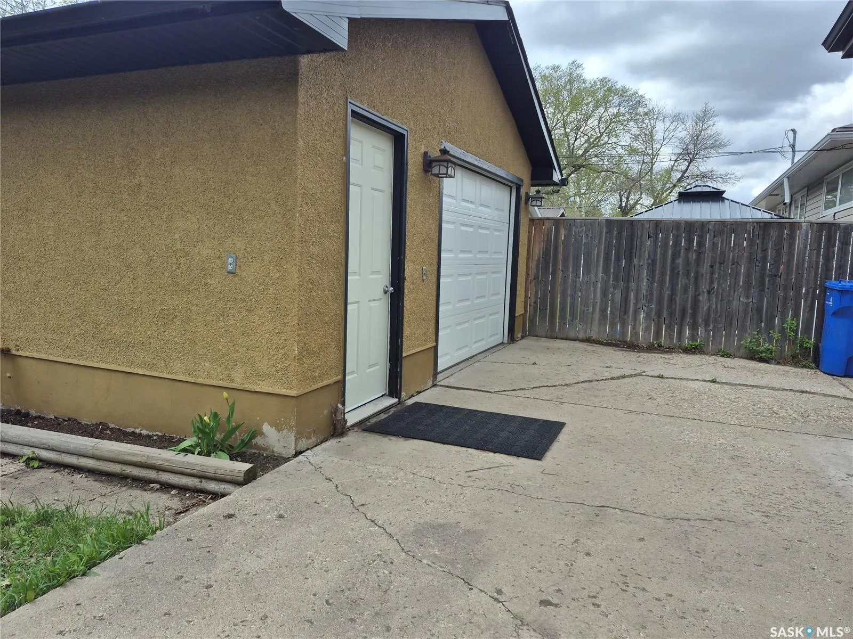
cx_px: 426
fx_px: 567
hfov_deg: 73.9
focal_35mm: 23
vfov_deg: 58.9
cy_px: 320
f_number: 1.8
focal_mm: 5.4
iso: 25
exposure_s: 1/1240
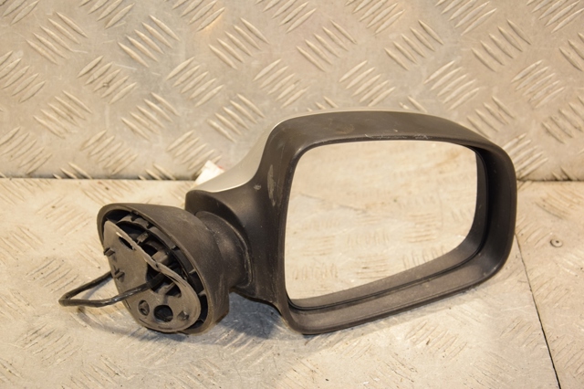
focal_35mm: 87
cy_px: 194
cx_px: 292
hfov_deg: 23.4
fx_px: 1411
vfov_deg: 15.7
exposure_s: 1/200
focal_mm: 58
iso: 800
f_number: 5.3
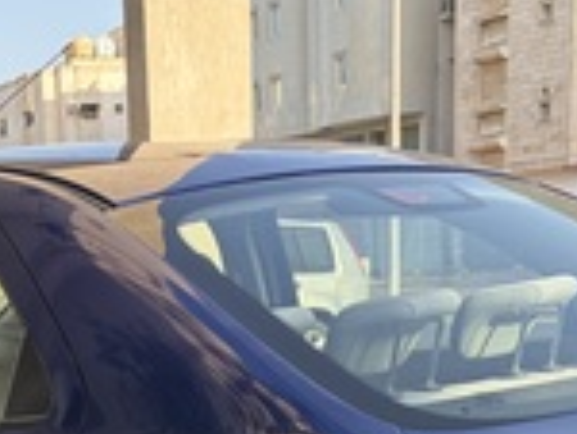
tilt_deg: -13.3
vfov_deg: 17.6
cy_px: 559
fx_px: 1319
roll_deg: +3.7
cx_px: -10
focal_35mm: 79
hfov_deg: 23.6
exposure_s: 1/756
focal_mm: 5.96
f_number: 1.6
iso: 64
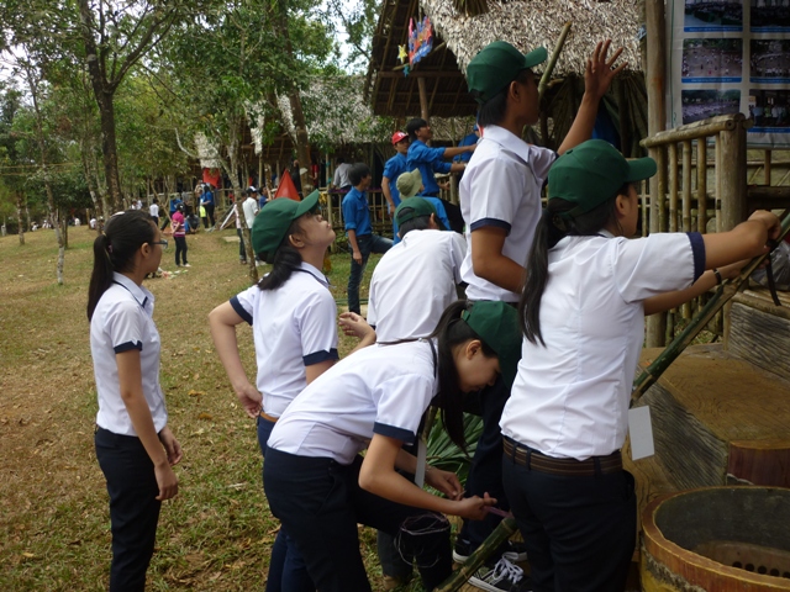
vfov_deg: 42.9
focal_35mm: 33
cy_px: 296
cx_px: 395
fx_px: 753
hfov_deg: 55.4
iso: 80
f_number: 2.8
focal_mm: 5.5
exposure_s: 1/320
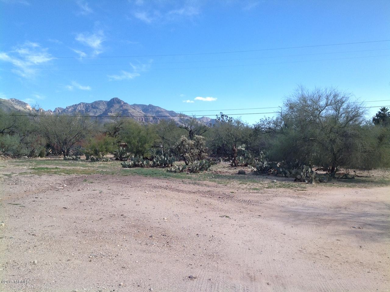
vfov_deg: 40.6
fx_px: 394
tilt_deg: +0.5
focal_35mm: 35
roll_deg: +0.2
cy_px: 146
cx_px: 195
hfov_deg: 52.7
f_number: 2.4
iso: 50
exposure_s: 1/975
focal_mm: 4.28
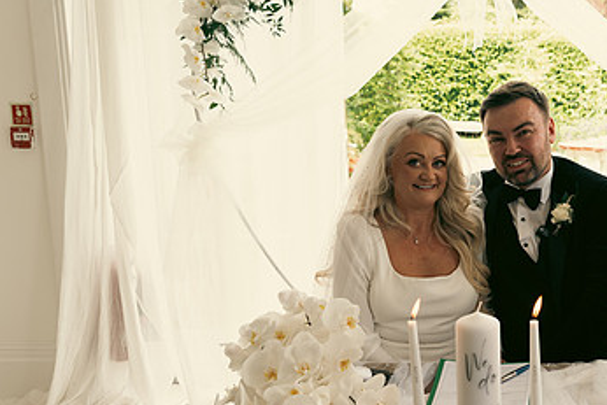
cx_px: 477
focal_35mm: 47
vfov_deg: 28.7
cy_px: 211
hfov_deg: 40.3
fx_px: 793
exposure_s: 1/160
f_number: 3.5
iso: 125
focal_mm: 28
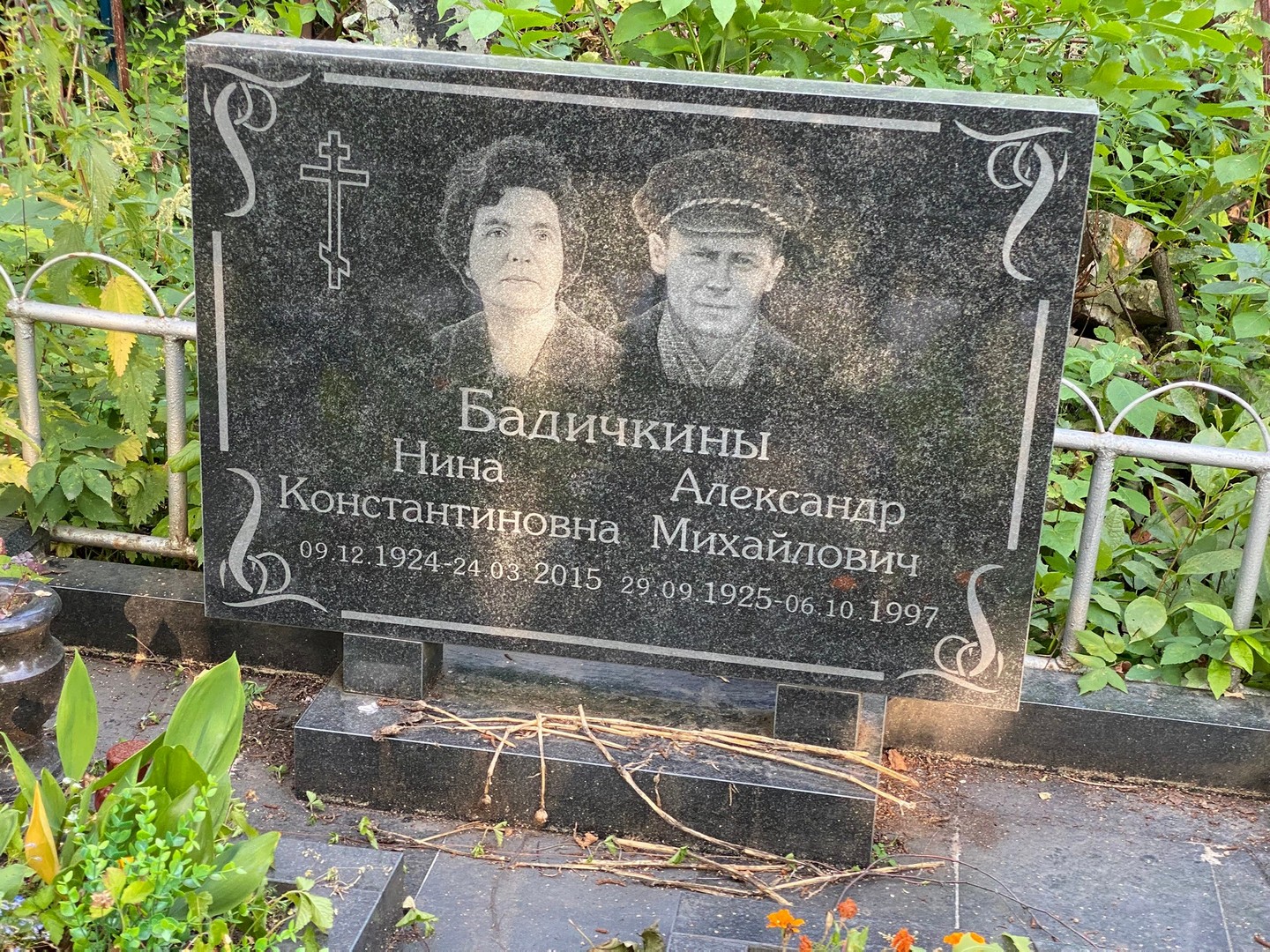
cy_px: 476
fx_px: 1908
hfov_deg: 36.8
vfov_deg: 28.0
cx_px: 635
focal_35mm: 52
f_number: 2
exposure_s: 1/122
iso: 125
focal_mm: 6
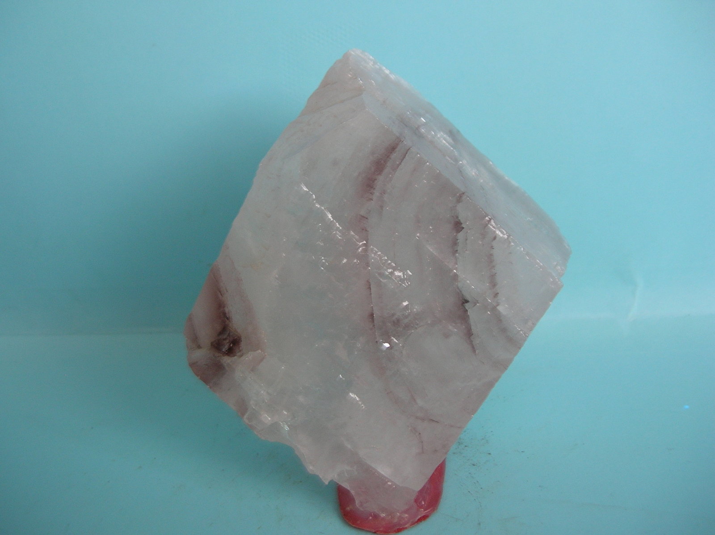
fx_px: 743
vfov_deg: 39.6
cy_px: 268
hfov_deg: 51.4
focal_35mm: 36
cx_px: 358
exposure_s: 1/3.9
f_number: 2.7
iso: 57
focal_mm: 6
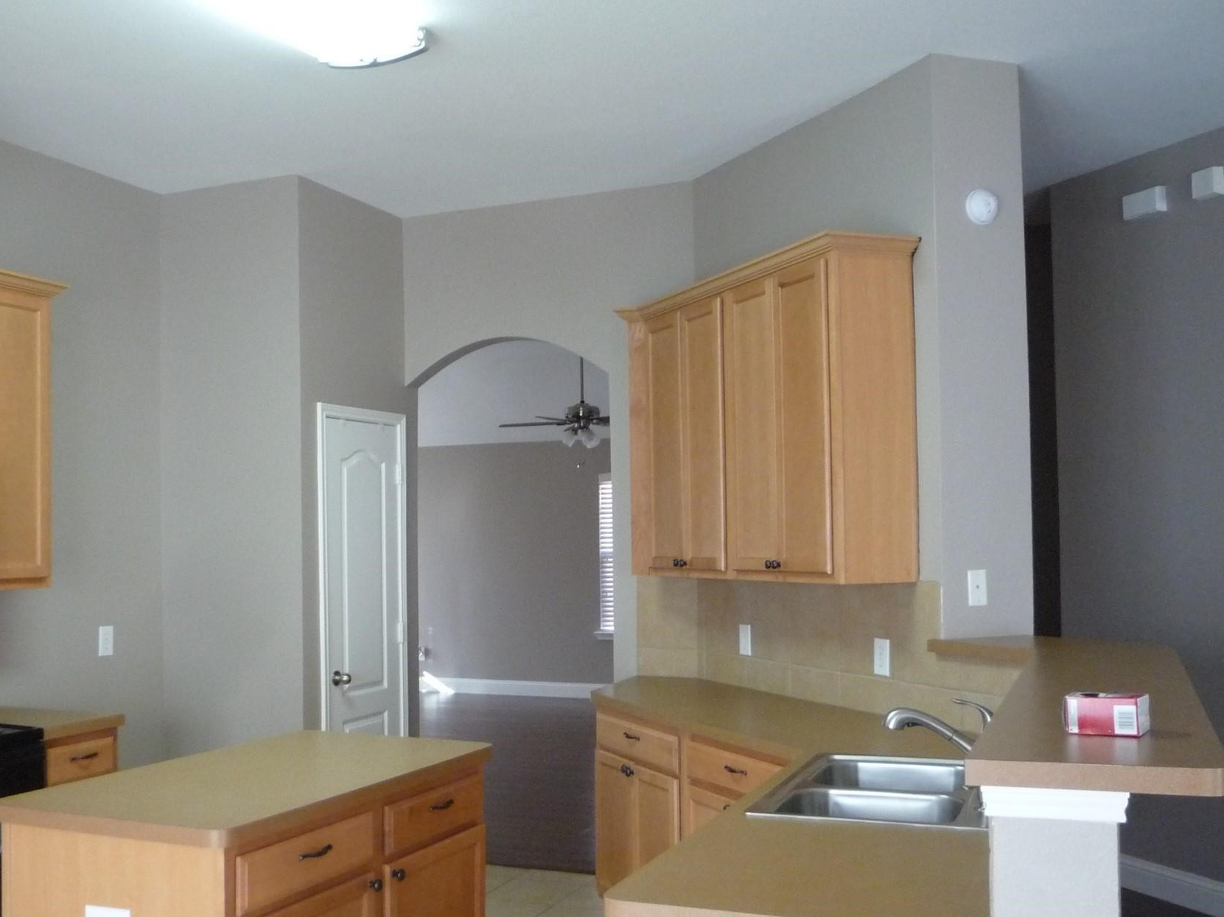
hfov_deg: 50.0
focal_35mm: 37
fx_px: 1308
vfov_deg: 38.6
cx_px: 522
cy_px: 521
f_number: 3.3
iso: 400
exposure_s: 1/25
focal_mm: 5.2
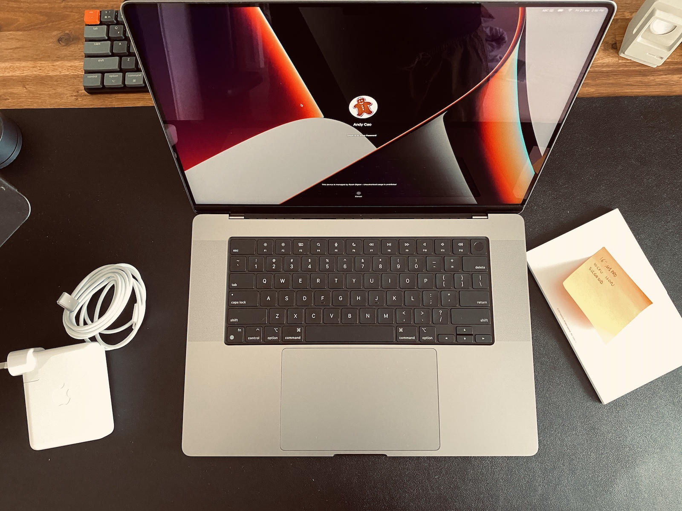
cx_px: 341
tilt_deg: -81.3
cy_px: 256
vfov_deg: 53.1
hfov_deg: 67.3
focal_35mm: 26
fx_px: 512
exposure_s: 1/60
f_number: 1.8
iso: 320
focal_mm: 4.25
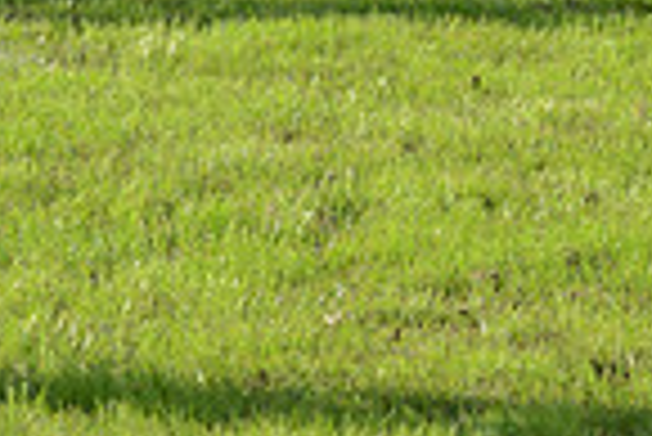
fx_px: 10497
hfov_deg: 3.5
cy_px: -416
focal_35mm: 579
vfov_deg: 2.4
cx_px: -301
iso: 640
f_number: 4
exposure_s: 1/1250
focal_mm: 145
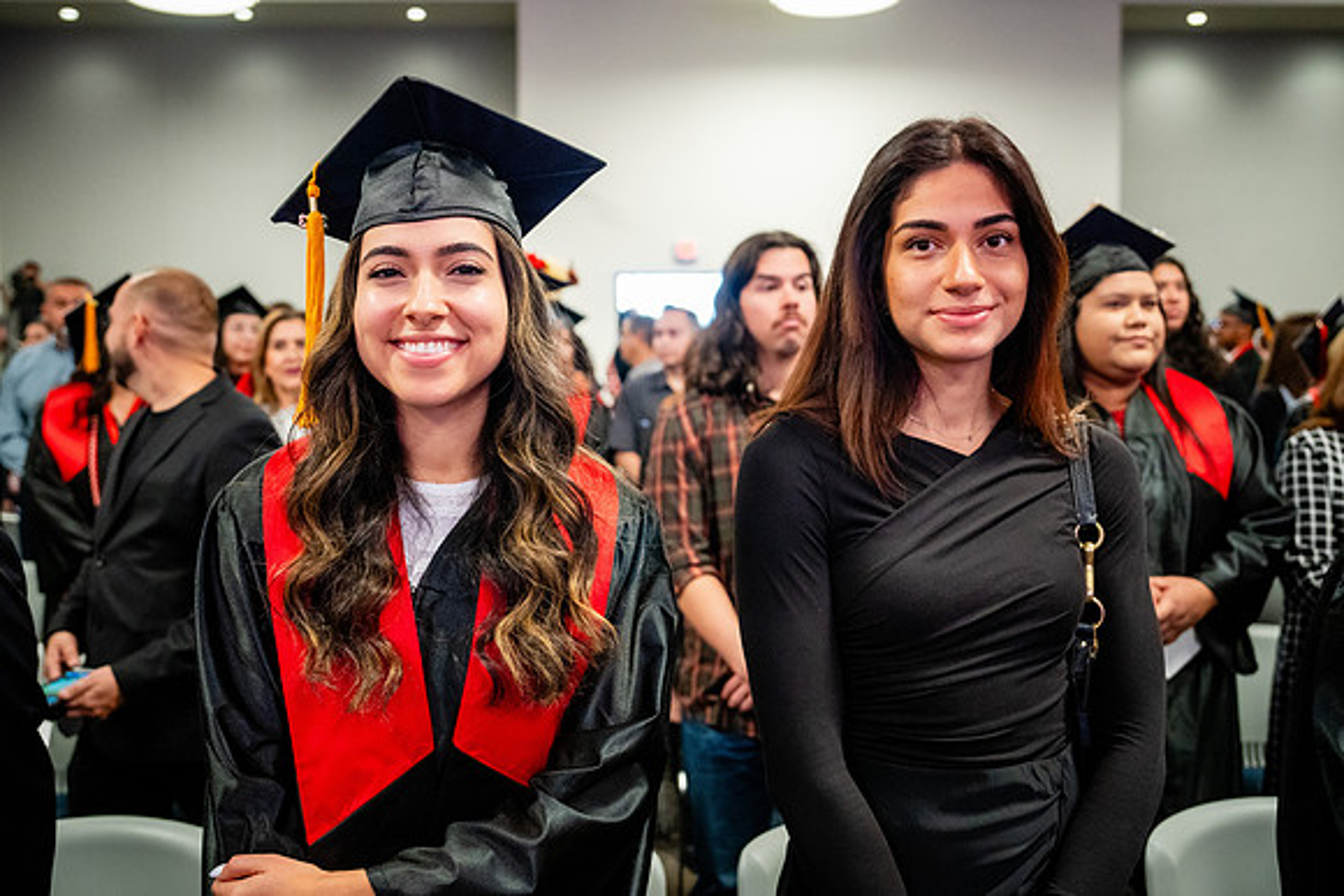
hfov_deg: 56.1
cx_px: 635
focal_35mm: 34
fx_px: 1260
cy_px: 435
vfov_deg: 39.2
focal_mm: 28
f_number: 2.8
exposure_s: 1/160
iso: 3200
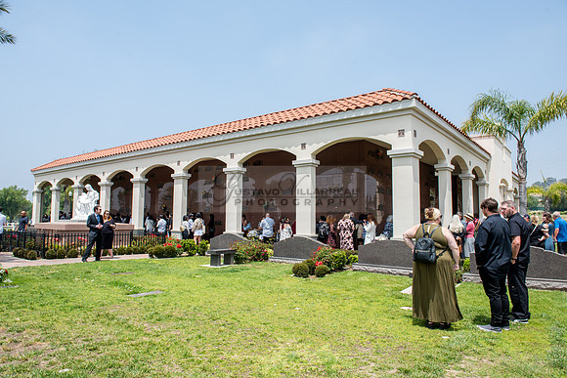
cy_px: 189
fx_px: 378
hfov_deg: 73.7
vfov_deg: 53.2
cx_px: 284
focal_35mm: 24
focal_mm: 24
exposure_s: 1/400
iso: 250
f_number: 9
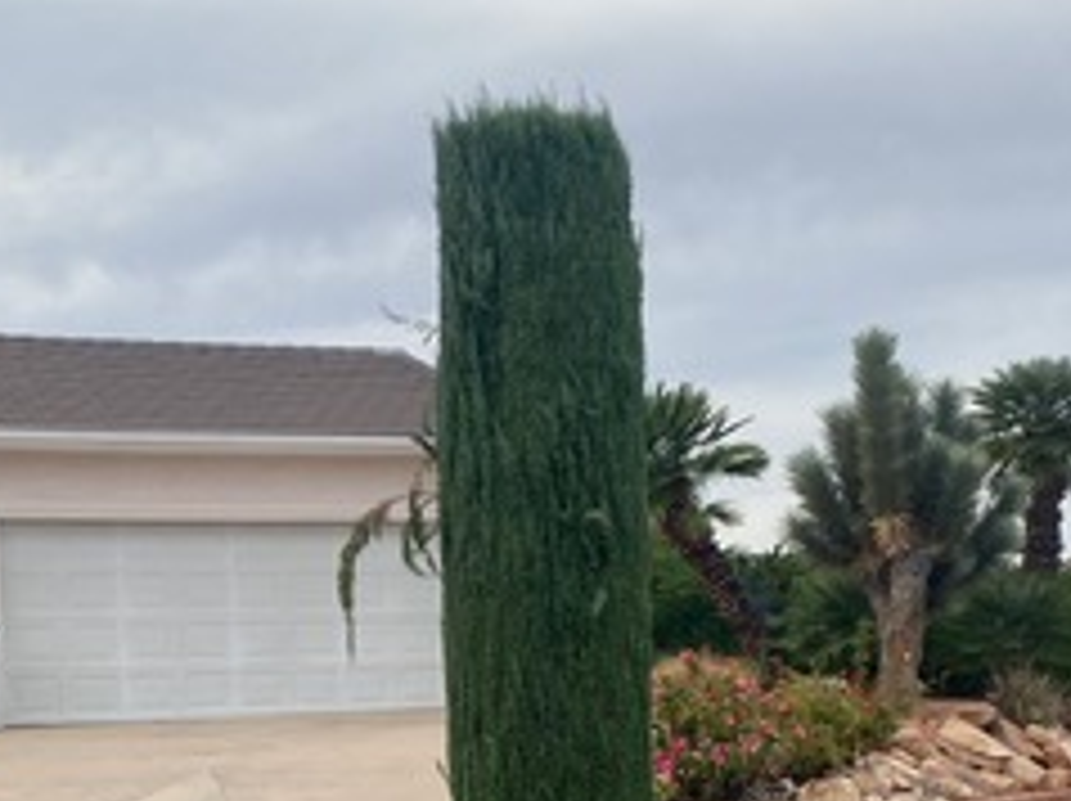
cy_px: 716
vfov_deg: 20.6
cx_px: 513
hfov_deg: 27.8
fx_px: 2164
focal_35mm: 70
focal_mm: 4.25
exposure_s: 1/2967
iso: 32
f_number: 1.8
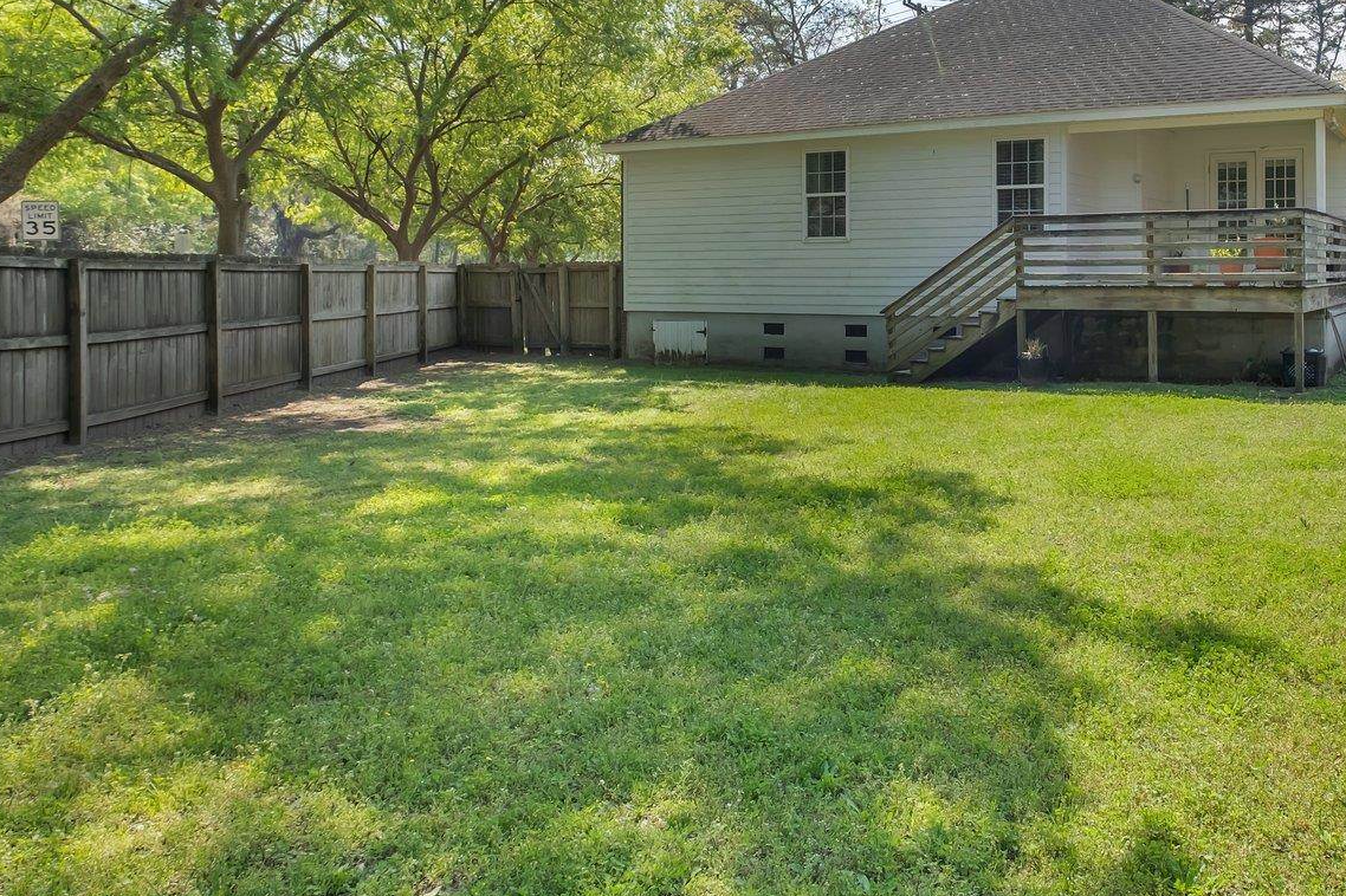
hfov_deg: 62.9
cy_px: 288
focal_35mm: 27
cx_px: 1033
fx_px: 1009
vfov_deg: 47.0
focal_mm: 10
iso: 250
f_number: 7.1
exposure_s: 1/900
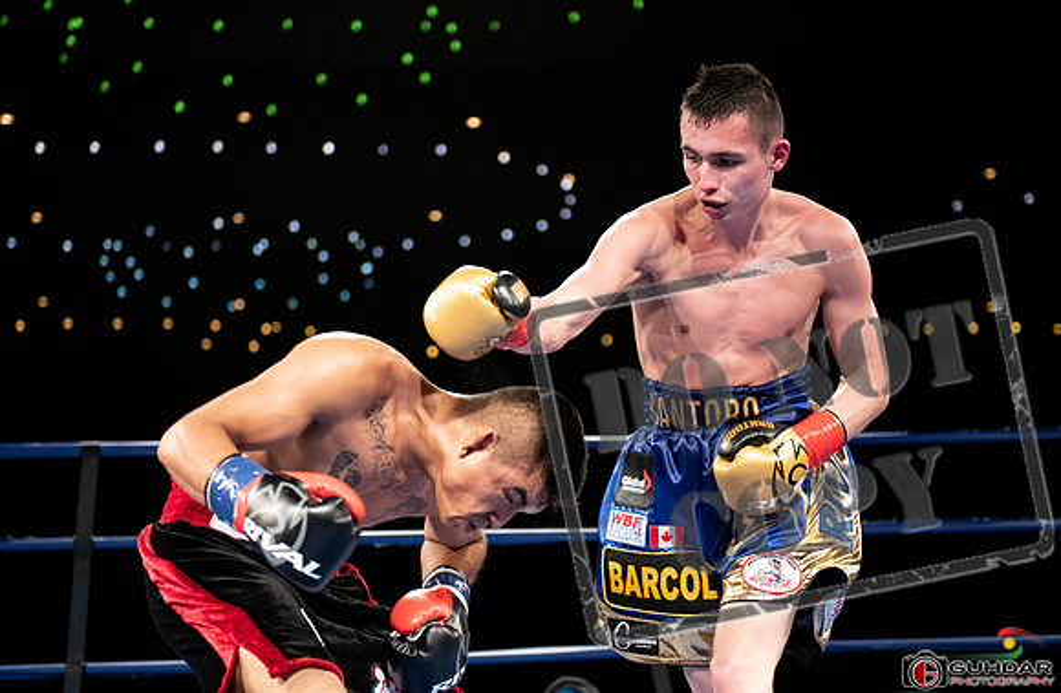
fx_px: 2066
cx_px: 479
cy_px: 319
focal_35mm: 71
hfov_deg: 28.8
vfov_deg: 19.0
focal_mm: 62
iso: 2000
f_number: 2.8
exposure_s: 1/1000
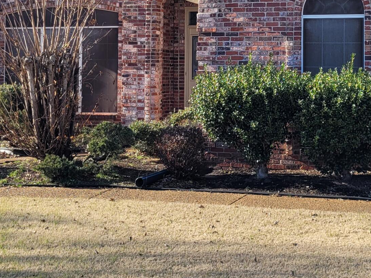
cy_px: 37
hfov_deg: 26.9
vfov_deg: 20.4
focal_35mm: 71
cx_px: 292
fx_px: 761
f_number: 1.8
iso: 40
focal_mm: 5.4
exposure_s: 1/1321
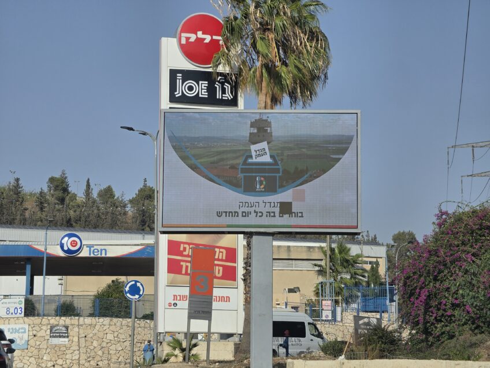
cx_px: 245
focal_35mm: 115
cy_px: 184
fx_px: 1628
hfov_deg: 17.1
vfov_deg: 12.9
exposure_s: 1/1789
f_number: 2.9
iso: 50
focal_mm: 18.6
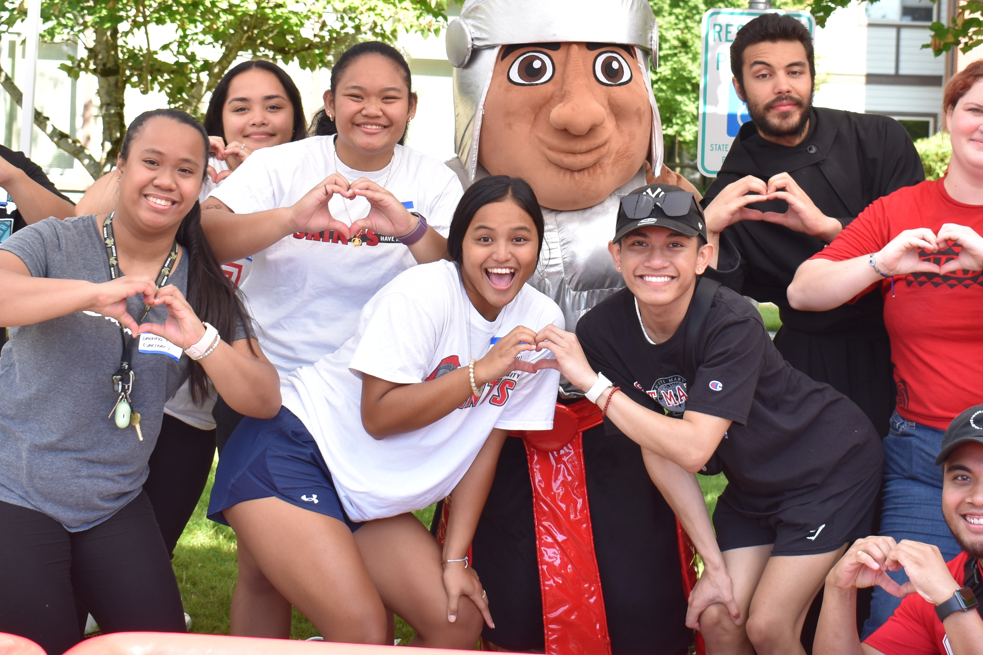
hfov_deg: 27.0
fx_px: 2044
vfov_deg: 18.1
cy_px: 187
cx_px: 532
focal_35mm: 75
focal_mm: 29
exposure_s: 1/160
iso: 200
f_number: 5.6
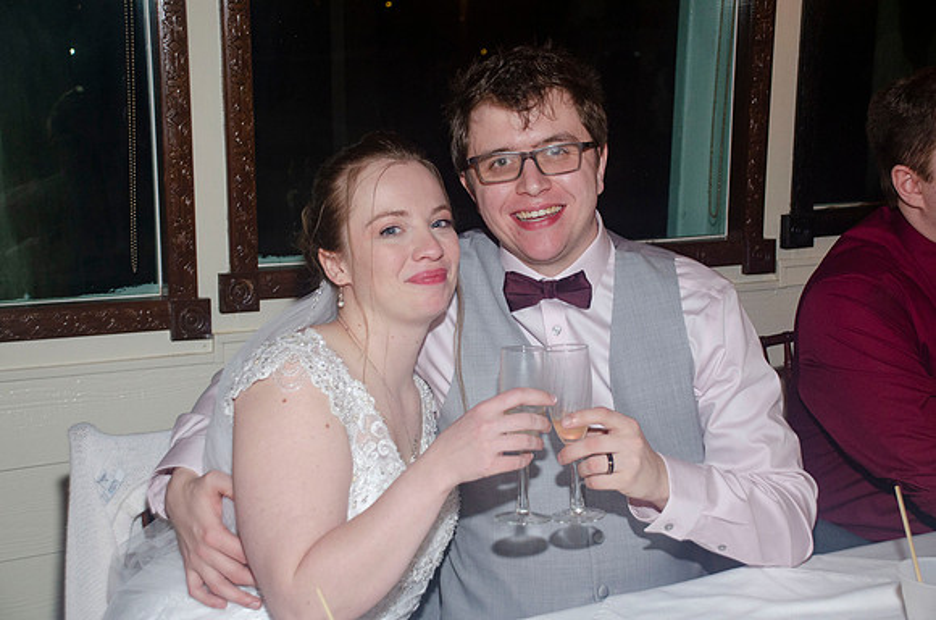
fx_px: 1479
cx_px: 468
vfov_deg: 23.7
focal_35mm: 57
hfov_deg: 35.1
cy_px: 310
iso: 400
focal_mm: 38
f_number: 4.5
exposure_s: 1/60
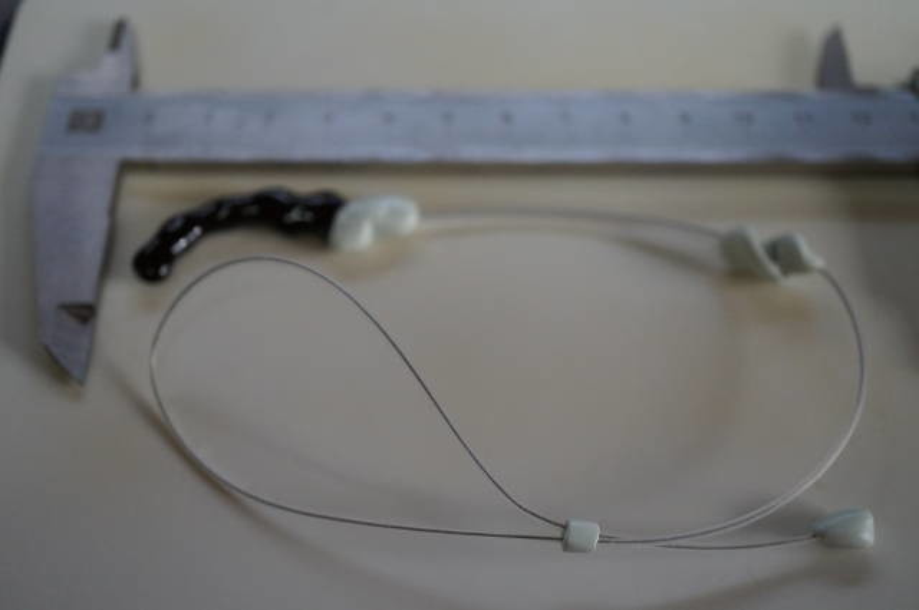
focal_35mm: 45
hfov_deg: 43.7
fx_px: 1147
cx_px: 460
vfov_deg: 29.8
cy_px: 305
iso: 2000
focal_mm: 30
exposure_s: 1/160
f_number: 4
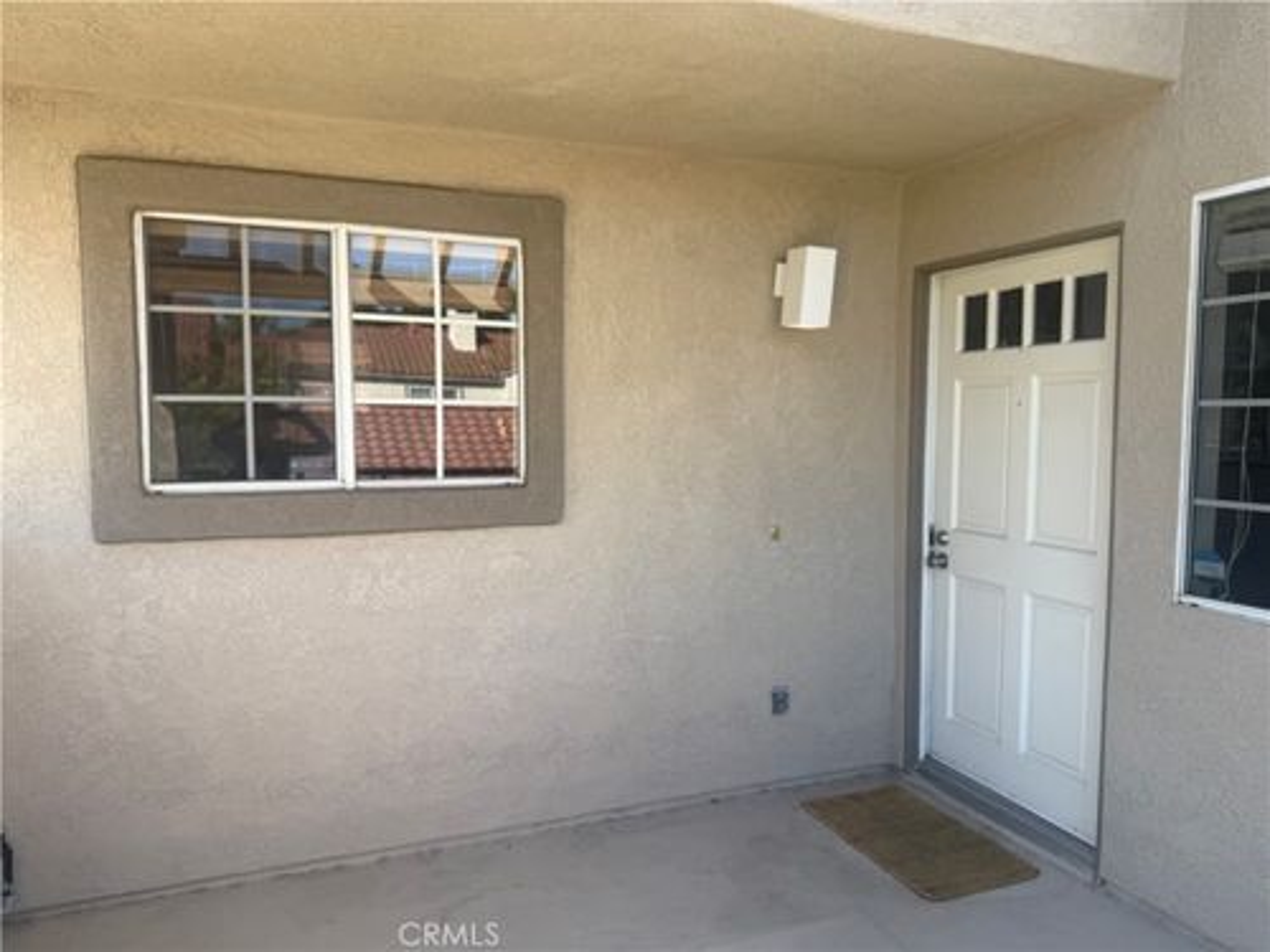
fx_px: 881
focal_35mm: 24
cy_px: 476
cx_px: 635
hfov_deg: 71.6
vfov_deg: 56.8
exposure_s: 1/695
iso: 80
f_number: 1.78
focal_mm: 6.76
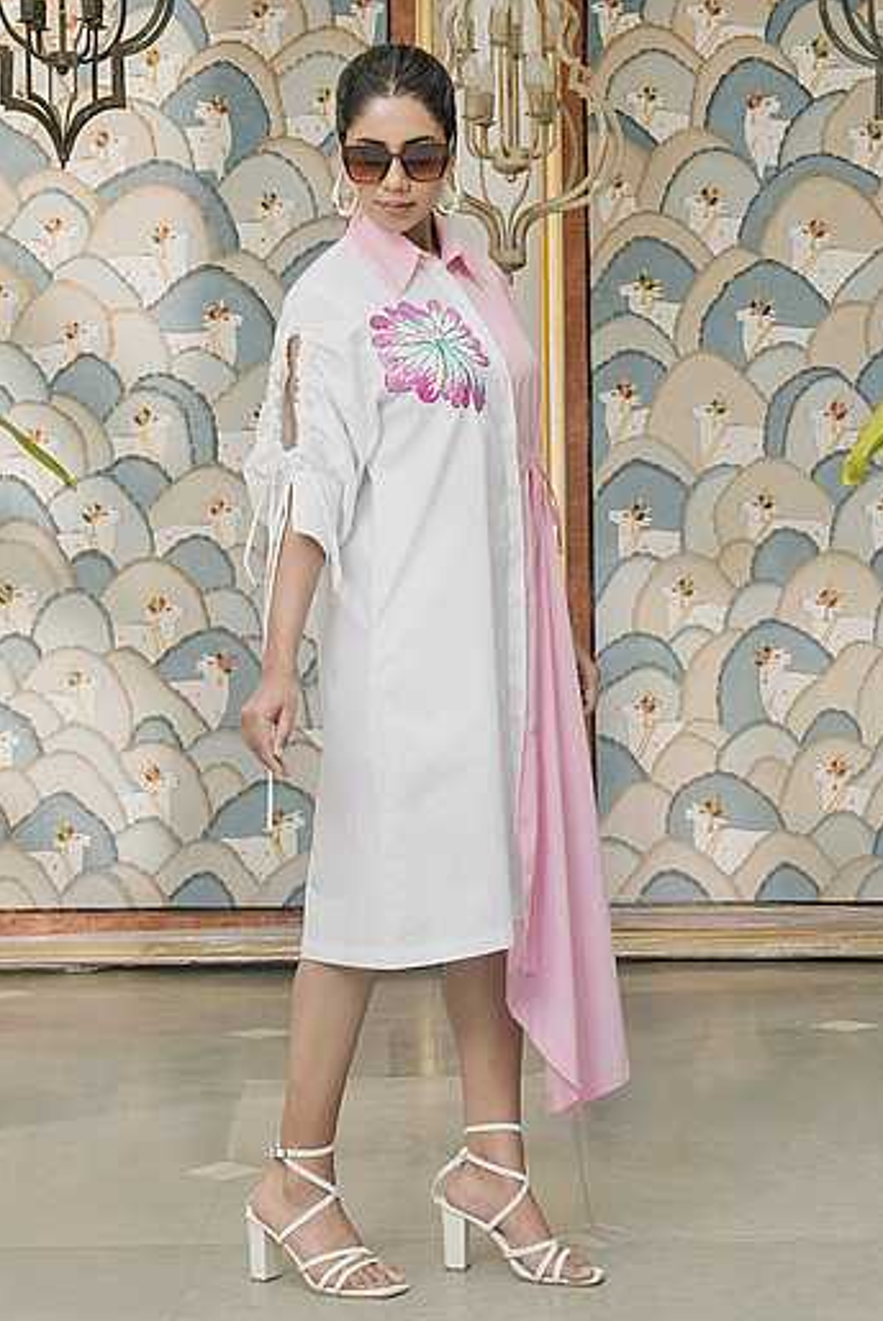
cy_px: 666
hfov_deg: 24.6
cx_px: 444
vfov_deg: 36.2
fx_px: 2021
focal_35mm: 55
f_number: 8
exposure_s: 1/160
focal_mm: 54
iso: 160
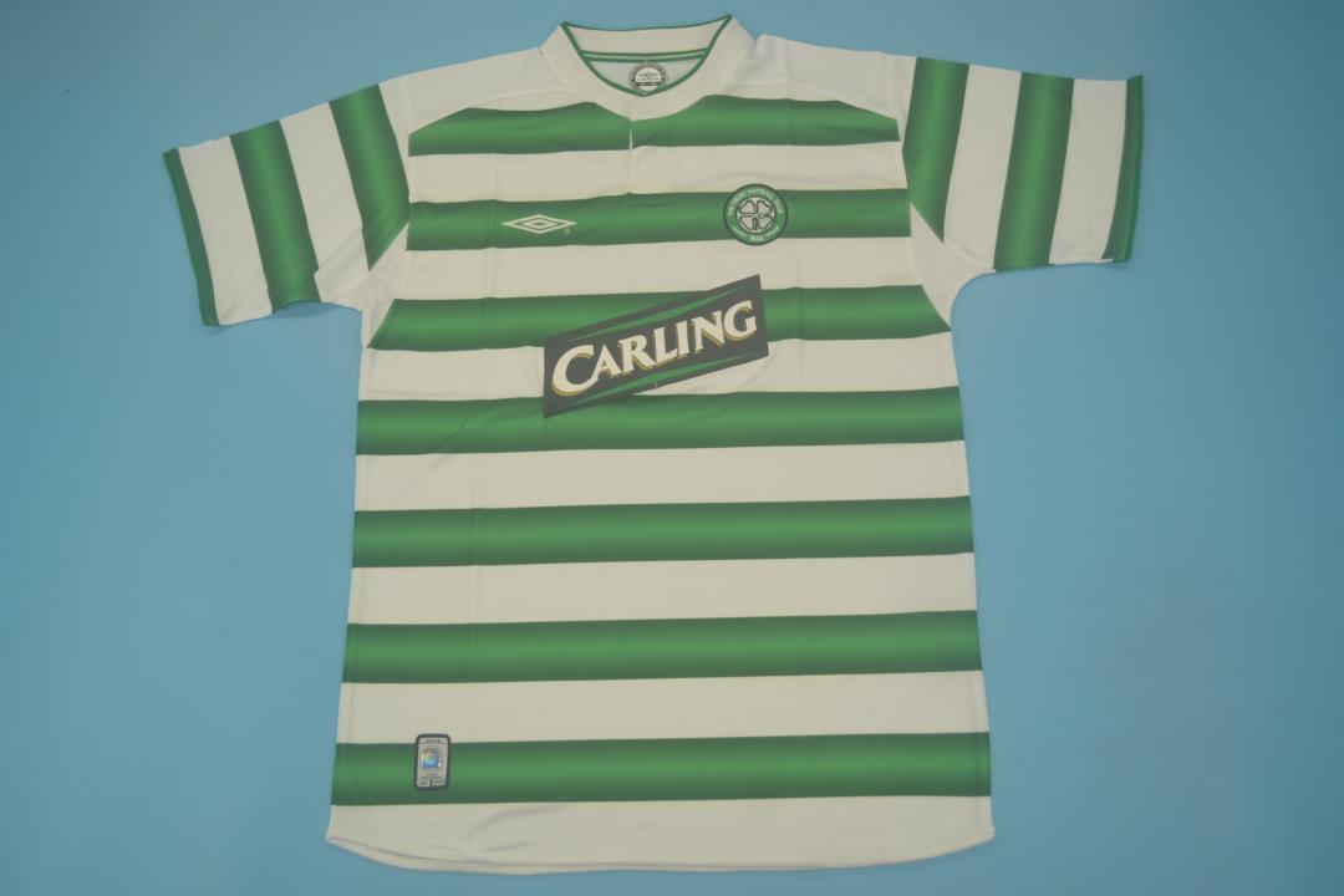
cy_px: 448
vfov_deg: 40.0
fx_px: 1232
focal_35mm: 33
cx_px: 672
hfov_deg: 57.2
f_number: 3.8
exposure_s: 1/200
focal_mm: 22
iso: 200
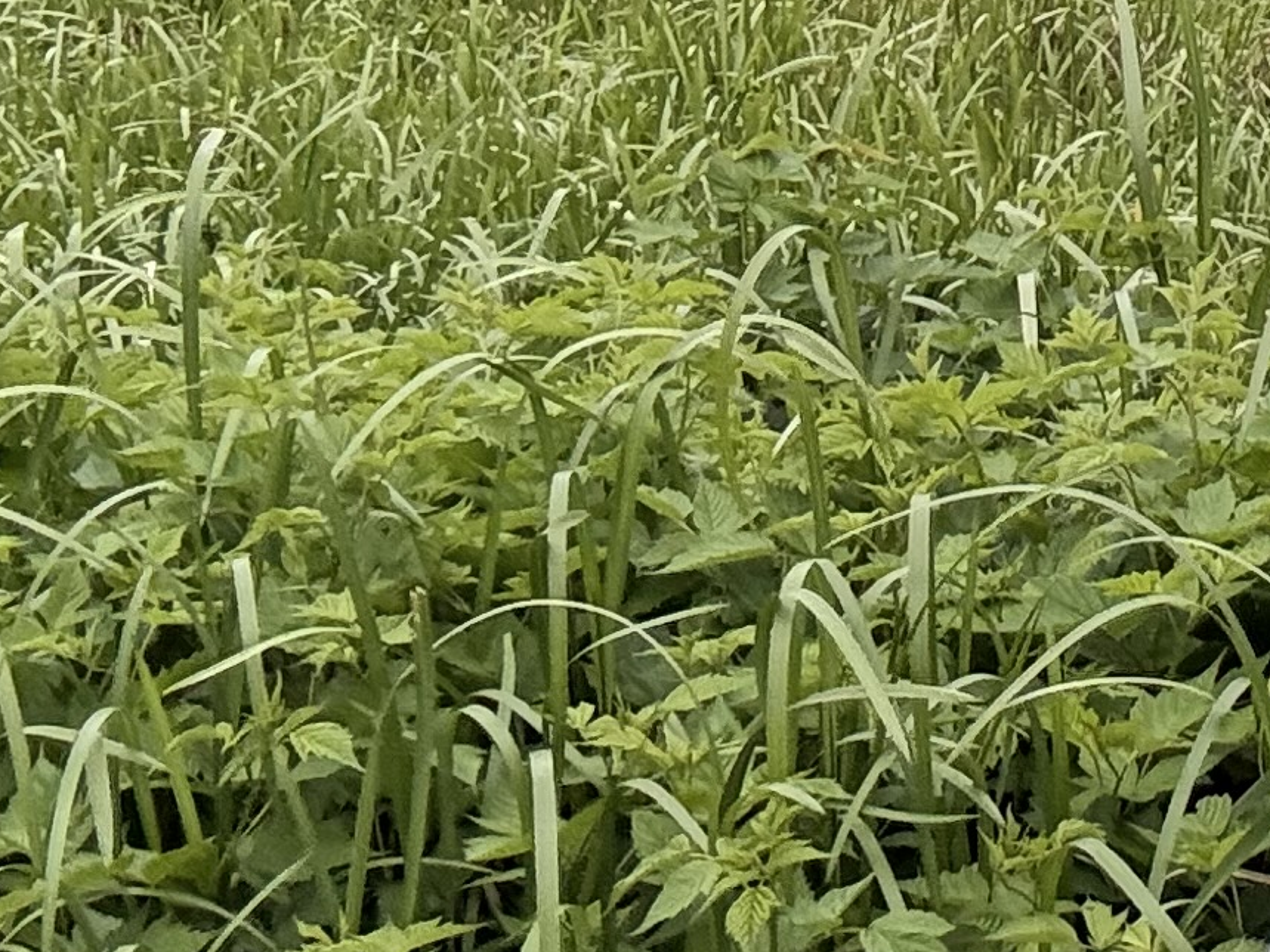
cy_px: -535
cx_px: 2000
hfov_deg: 16.3
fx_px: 3962
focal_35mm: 108
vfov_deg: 12.9
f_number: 1.9
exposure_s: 1/243
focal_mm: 2.69
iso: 50
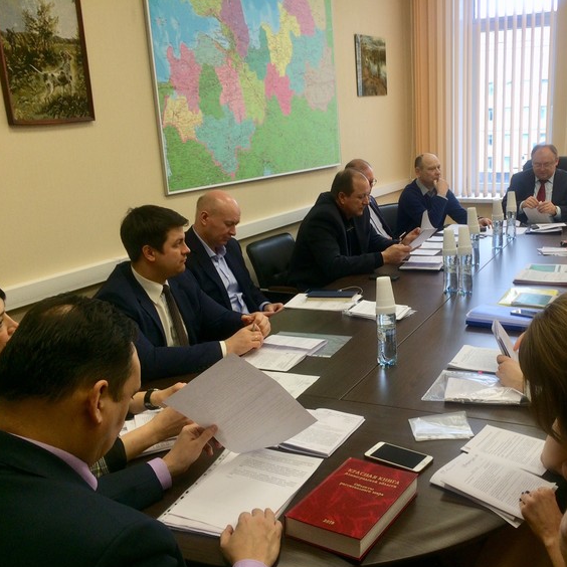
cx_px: 377
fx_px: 649
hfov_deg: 46.5
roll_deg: +3.2
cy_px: 290
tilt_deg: -15.1
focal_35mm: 35
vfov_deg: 47.2
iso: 50
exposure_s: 1/100
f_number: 2.2
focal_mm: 4.15
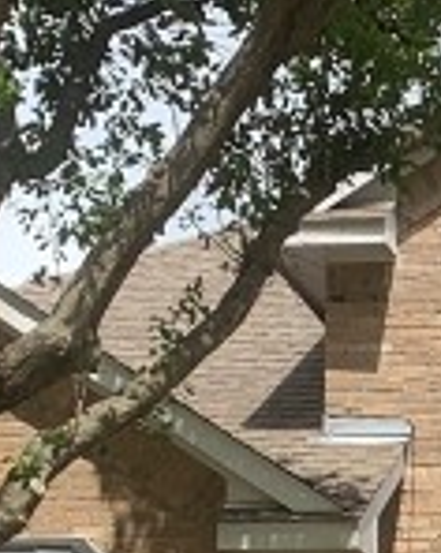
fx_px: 2877
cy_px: 863
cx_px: 725
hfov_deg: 8.5
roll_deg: +0.2
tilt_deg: +4.7
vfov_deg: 10.5
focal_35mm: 176
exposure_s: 1/2421
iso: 25
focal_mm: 4.25
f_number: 1.8
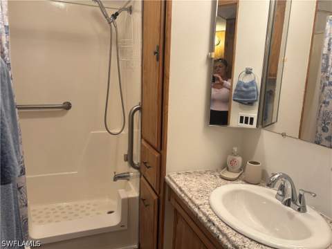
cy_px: 124
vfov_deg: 53.1
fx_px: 249
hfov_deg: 67.3
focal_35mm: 26
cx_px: 166
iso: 80
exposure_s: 1/60
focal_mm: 5.96
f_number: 1.6
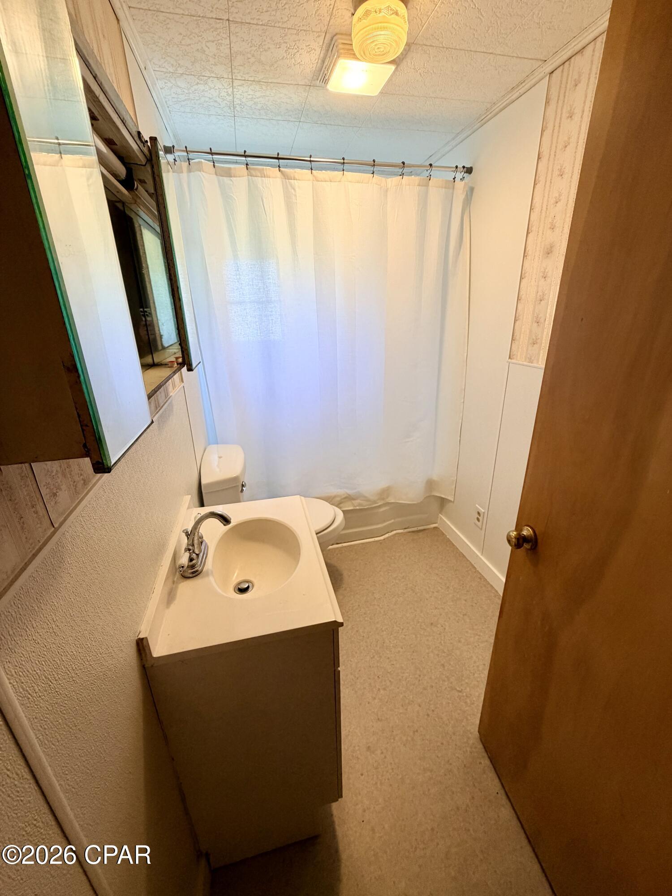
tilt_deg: -21.9
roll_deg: +1.7
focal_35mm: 14
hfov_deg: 85.7
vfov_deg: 102.1
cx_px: 336
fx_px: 362
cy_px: 448
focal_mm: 2.22
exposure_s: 1/60
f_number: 2.2
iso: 160
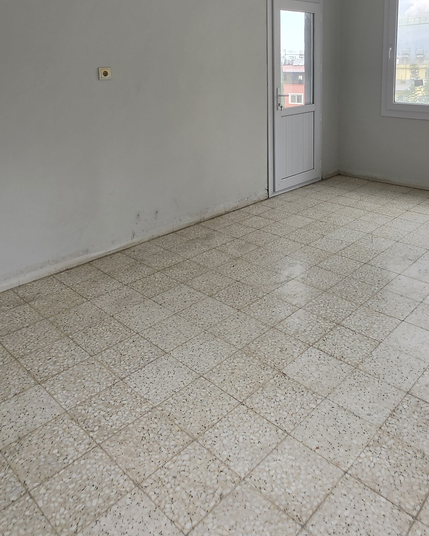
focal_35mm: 27
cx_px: 262
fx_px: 429
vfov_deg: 60.0
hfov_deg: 52.7
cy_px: 124
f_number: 1.9
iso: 16
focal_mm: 2.2
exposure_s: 1/100
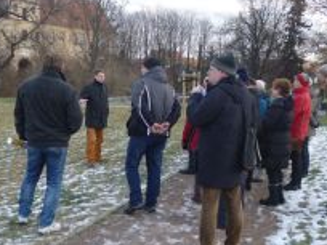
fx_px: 444
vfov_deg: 30.9
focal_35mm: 47
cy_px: 133
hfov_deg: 40.4
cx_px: 144
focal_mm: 4.3
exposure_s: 1/160
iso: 100
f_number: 2.5
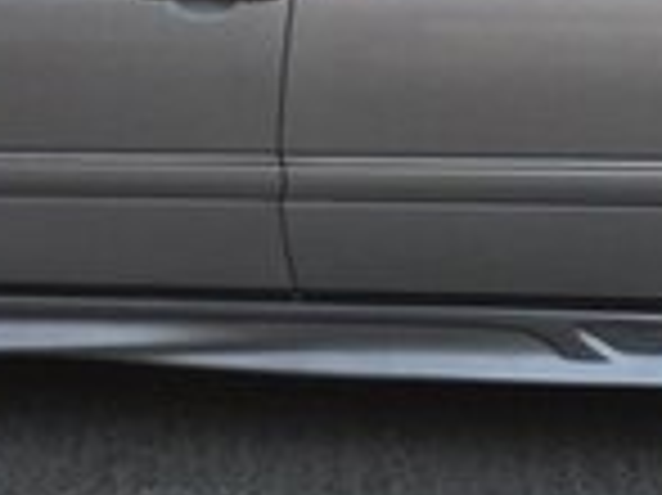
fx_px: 2484
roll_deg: +0.8
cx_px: 198
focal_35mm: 130
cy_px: -394
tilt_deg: -2.3
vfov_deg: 10.7
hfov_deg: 15.1
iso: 32
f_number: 2.2
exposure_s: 1/118
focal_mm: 4.15
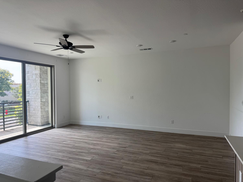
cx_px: 122
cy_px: 91
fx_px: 168
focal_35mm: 24
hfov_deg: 71.6
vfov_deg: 56.8
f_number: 1.78
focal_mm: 6.76
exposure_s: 1/121
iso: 64
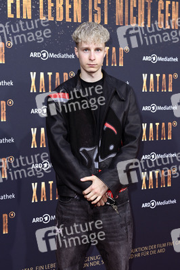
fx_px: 526
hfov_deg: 19.4
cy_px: 135
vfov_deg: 28.9
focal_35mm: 70
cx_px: 90
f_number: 5.6
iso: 800
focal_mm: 70
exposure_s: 1/250
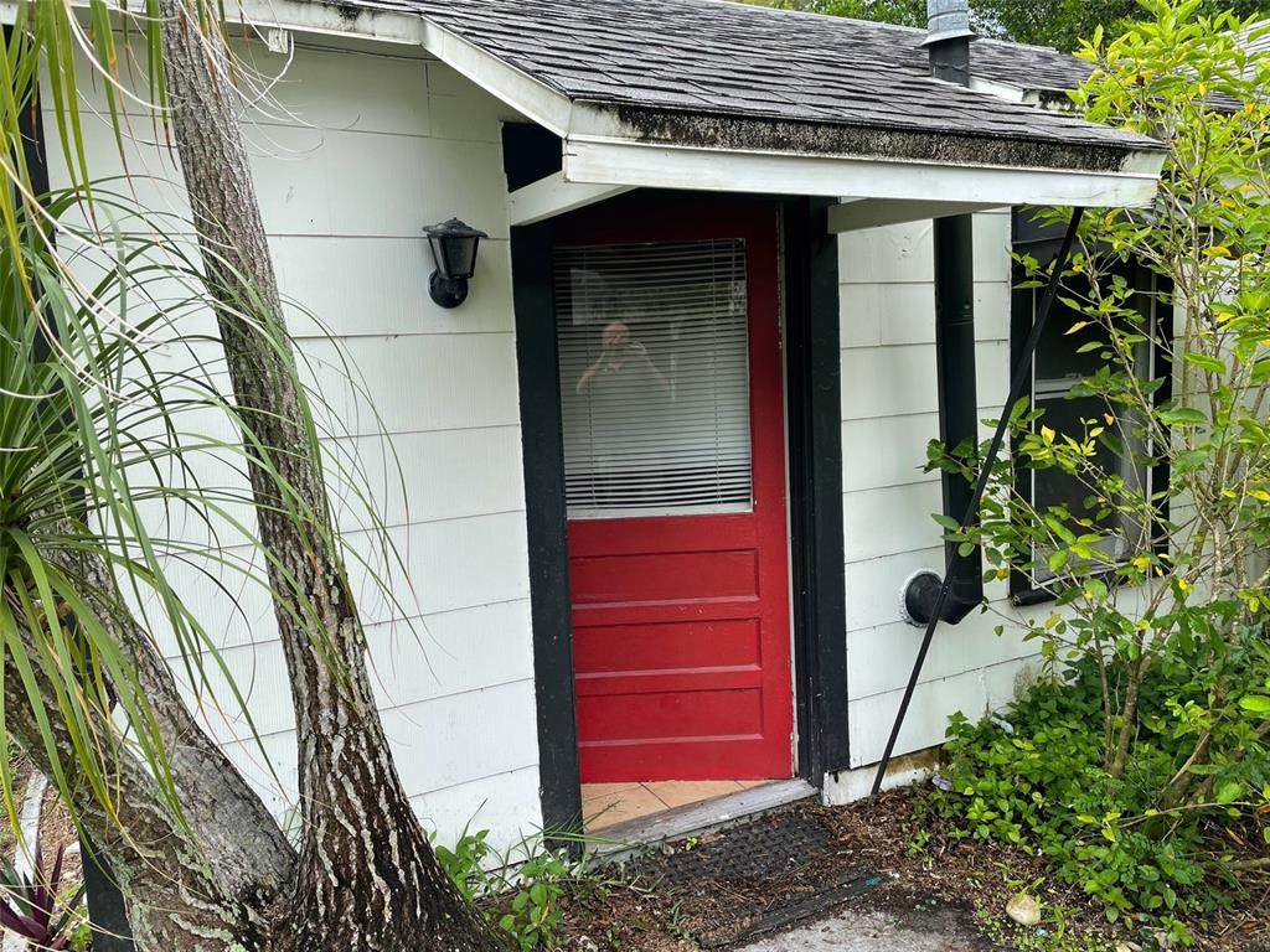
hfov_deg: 67.3
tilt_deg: -7.1
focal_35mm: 26
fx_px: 954
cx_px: 635
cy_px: 476
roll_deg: +1.7
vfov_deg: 53.1
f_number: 1.6
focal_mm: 4.2
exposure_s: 1/1092
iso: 32
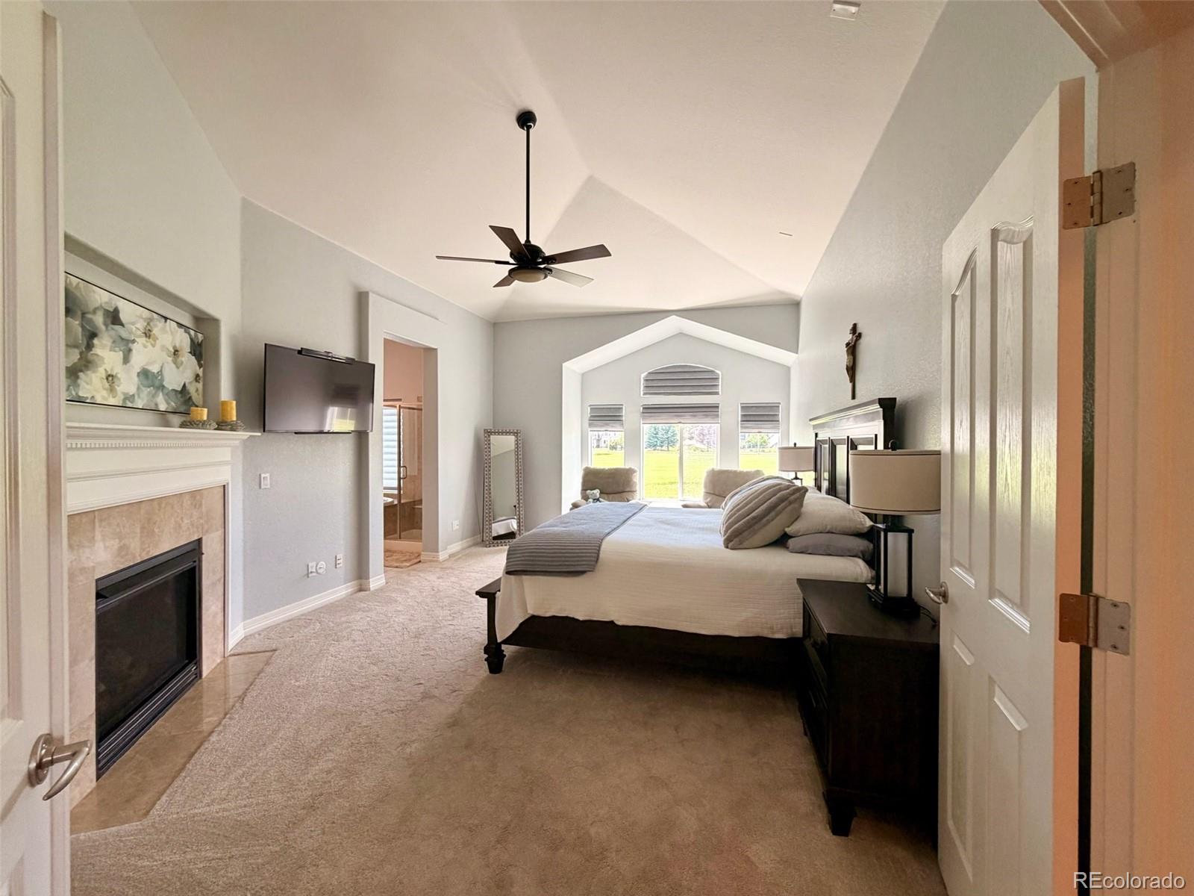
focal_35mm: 14
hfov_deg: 102.1
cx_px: 597
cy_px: 448
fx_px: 483
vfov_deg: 85.7
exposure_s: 1/120
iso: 200
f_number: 2.2
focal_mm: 2.22
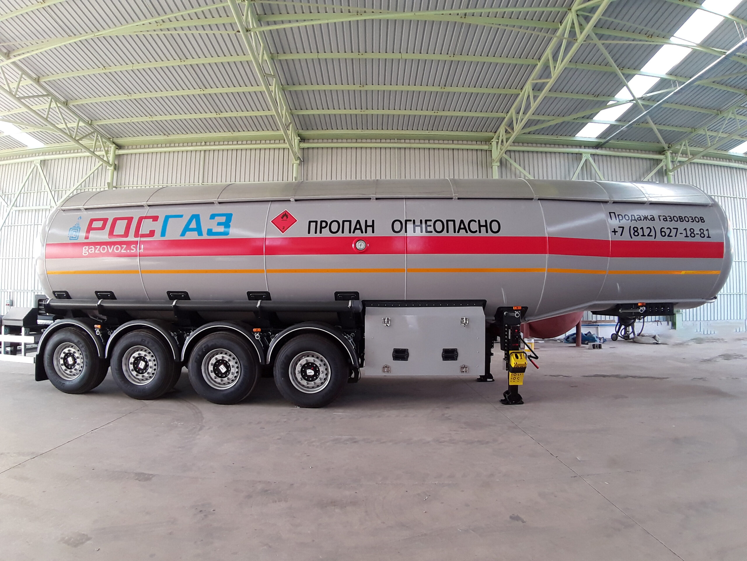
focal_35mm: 18
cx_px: 374
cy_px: 280
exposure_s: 1/50
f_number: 2.2
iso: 50
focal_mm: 1.47
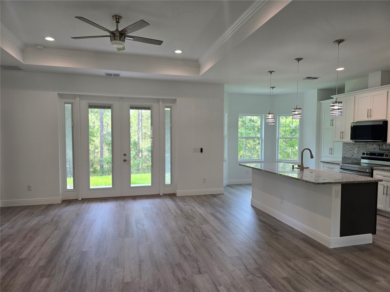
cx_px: 195
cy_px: 146
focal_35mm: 23
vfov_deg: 58.9
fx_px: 259
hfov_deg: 73.9
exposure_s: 1/120
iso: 80
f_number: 1.7
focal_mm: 6.3
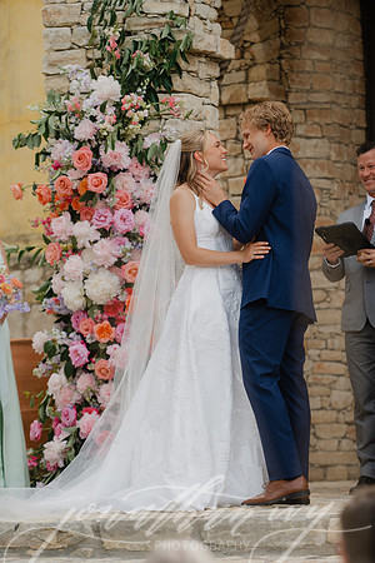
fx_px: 2344
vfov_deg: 13.7
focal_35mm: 150
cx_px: 188
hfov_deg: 9.1
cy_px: 282
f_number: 2.8
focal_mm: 150
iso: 200
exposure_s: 1/800
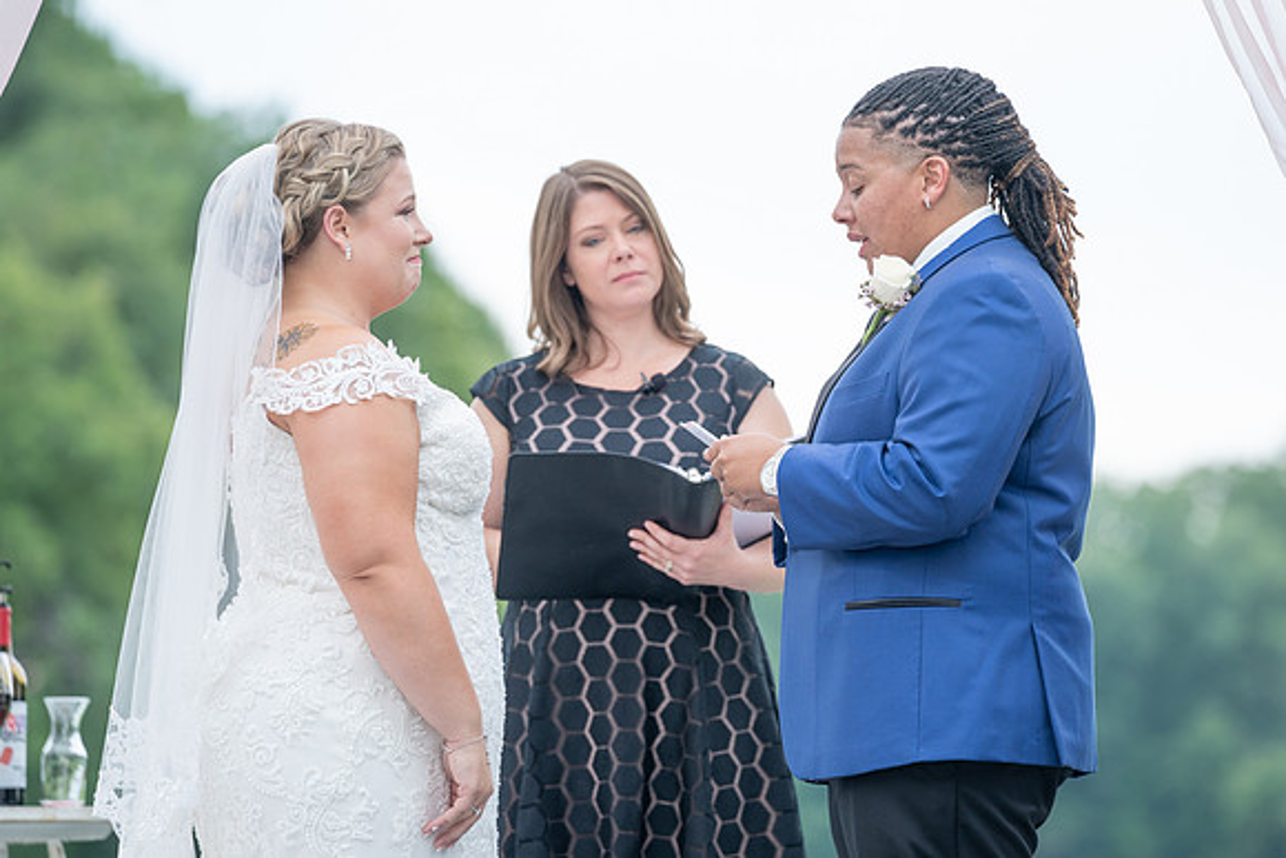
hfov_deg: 9.4
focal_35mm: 218
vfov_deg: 6.3
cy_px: 399
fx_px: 7784
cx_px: 699
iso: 160
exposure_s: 1/200
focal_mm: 198
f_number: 4
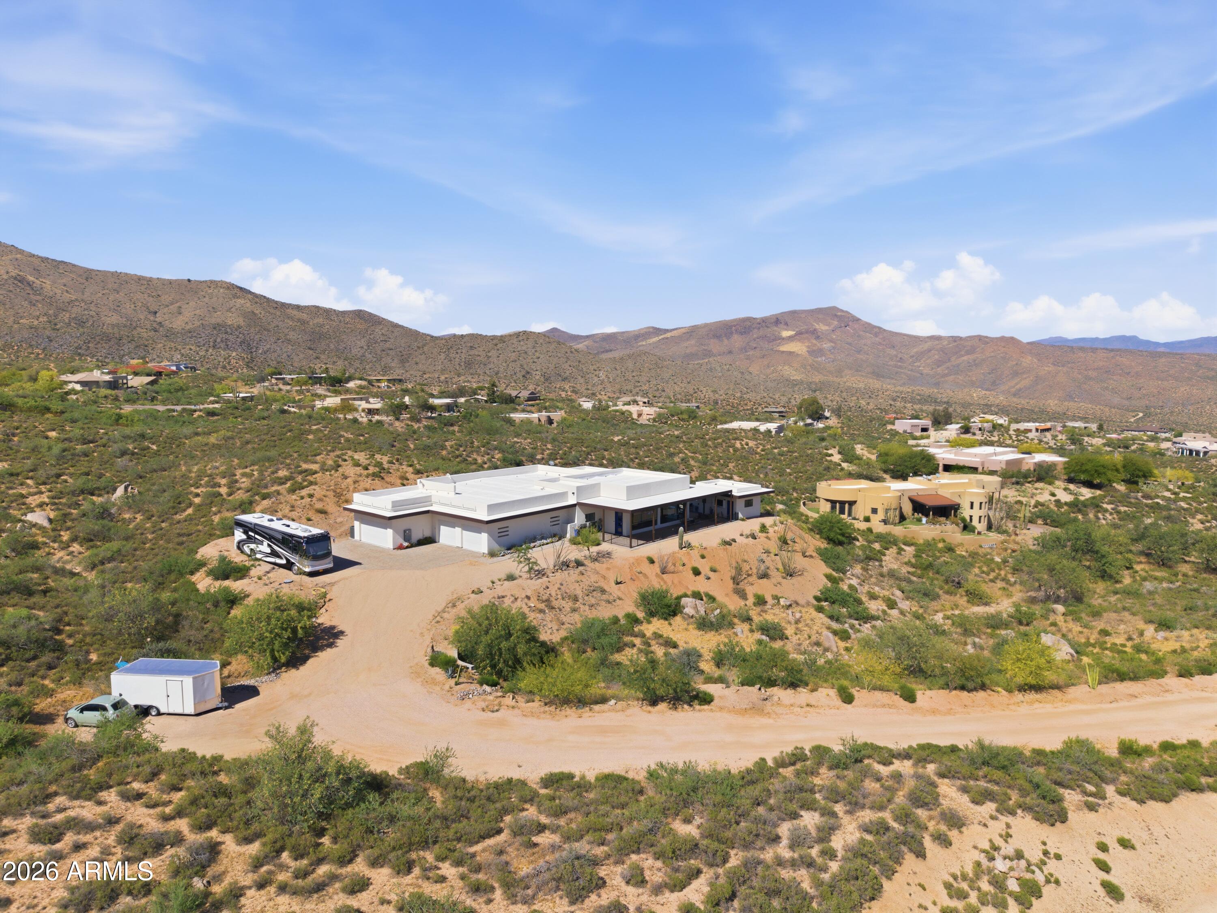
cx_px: 608
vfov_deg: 56.8
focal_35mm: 24
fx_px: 844
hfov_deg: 71.6
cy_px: 456
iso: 120
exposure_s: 1/4000
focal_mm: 8.7
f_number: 1.8
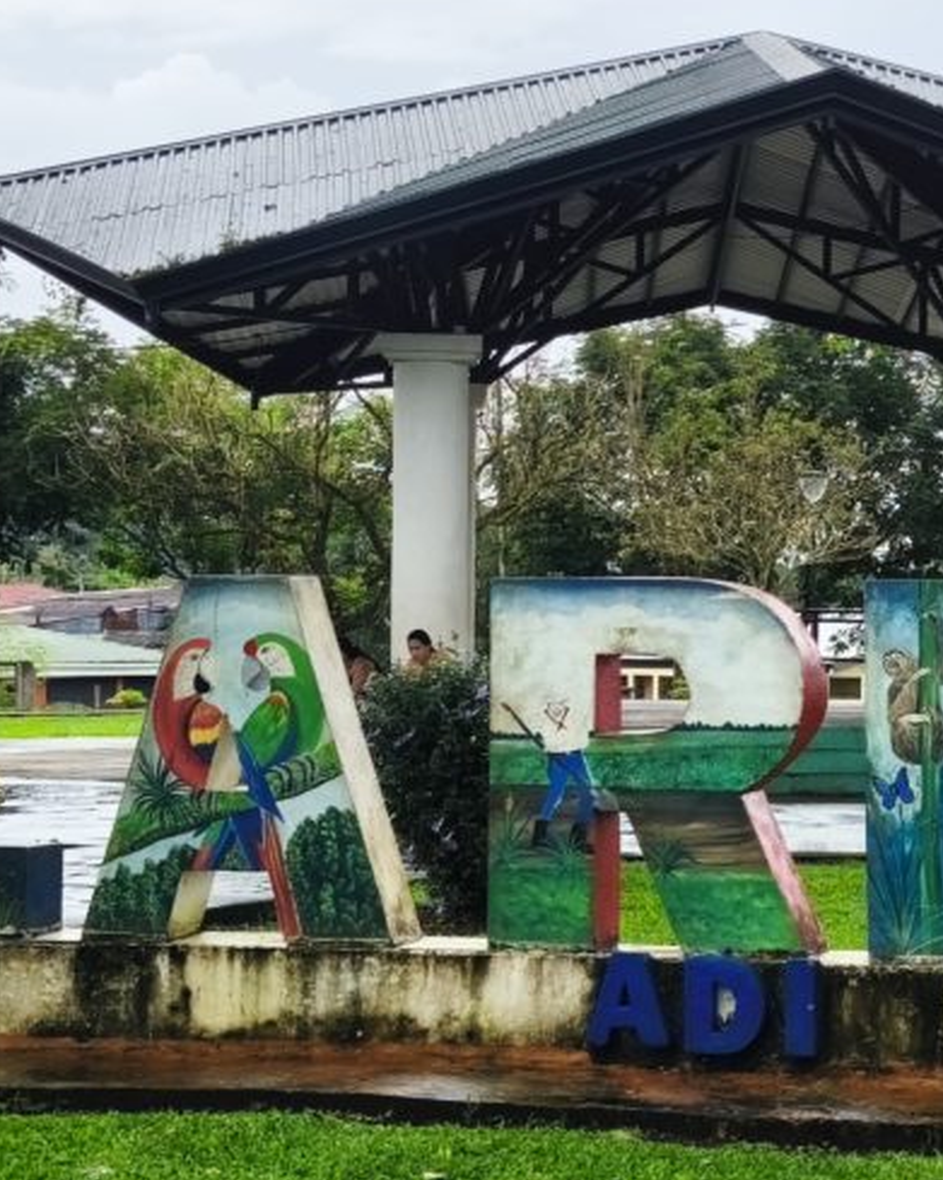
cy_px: 627
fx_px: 3280
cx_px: 875
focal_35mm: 94
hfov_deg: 16.1
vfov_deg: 20.4
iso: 50
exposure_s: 1/1249
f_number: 1.65
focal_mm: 6.18
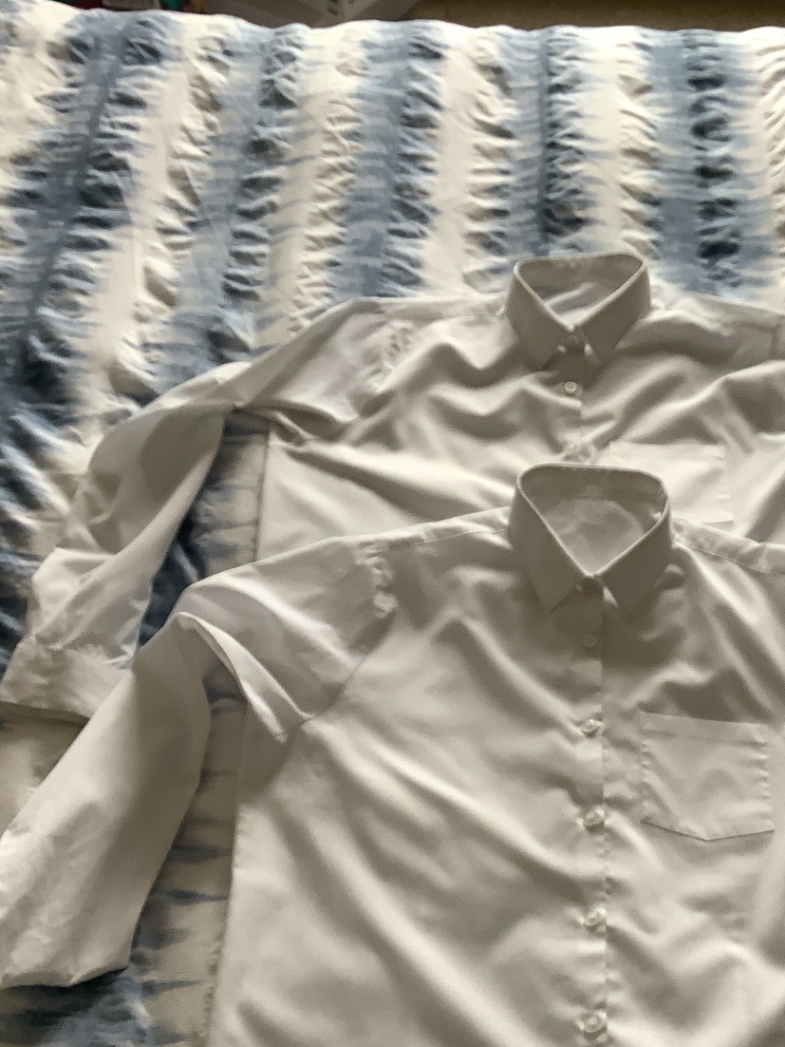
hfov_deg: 31.8
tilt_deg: -57.3
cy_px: 747
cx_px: 559
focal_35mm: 45
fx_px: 1360
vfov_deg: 41.2
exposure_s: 1/50
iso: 64
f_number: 2.4
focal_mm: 3.3
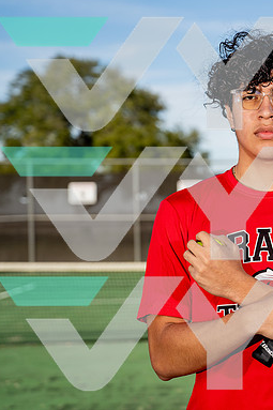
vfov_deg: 19.3
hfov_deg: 12.7
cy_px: 204
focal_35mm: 106
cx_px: 273
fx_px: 1207
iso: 100
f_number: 4
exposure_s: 1/1250
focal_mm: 70
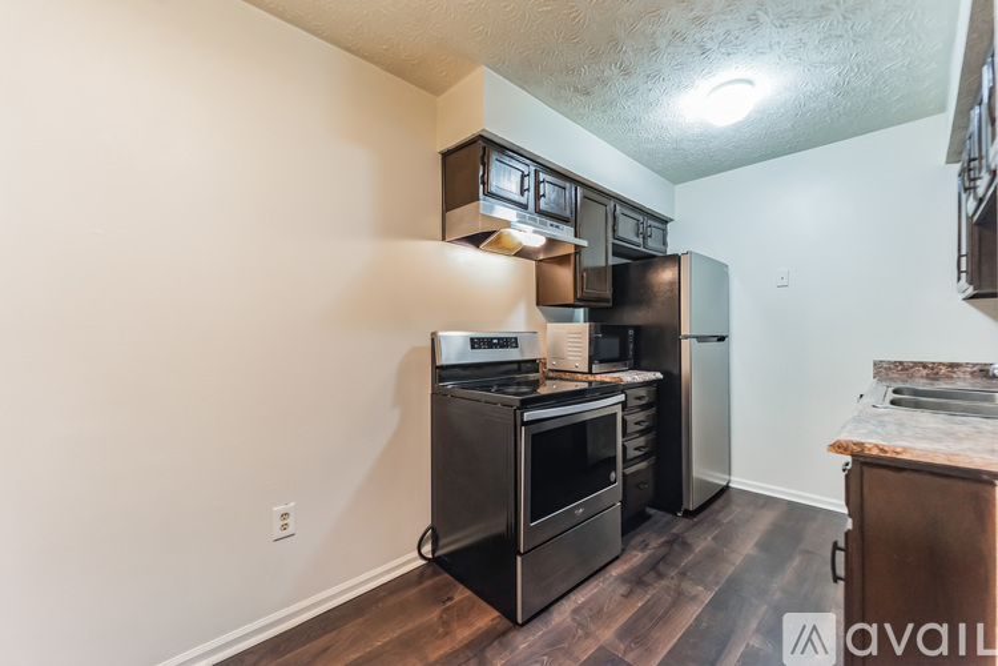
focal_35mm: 14
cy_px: 333
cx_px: 499
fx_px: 388
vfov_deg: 81.2
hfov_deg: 104.3
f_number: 5.6
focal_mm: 14
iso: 800
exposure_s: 1/15
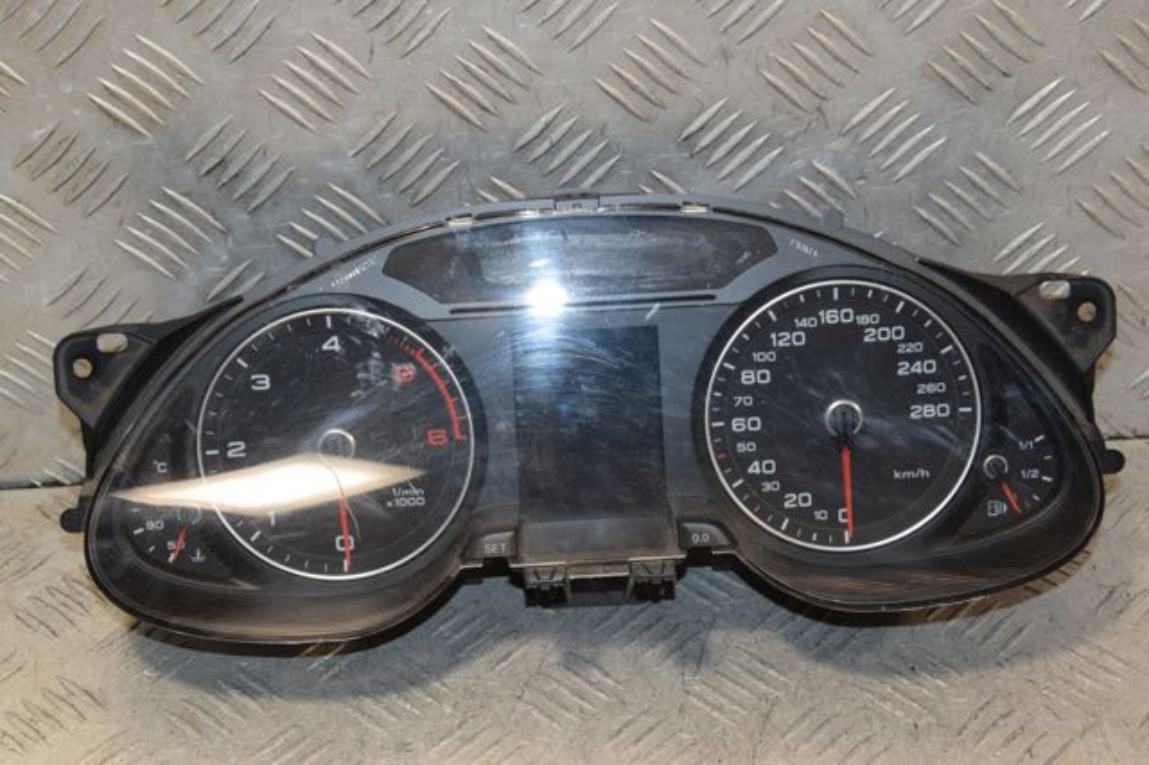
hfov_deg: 28.1
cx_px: 574
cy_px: 382
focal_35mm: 72
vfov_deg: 18.9
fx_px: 2297
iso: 1600
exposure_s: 1/200
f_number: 8
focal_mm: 48
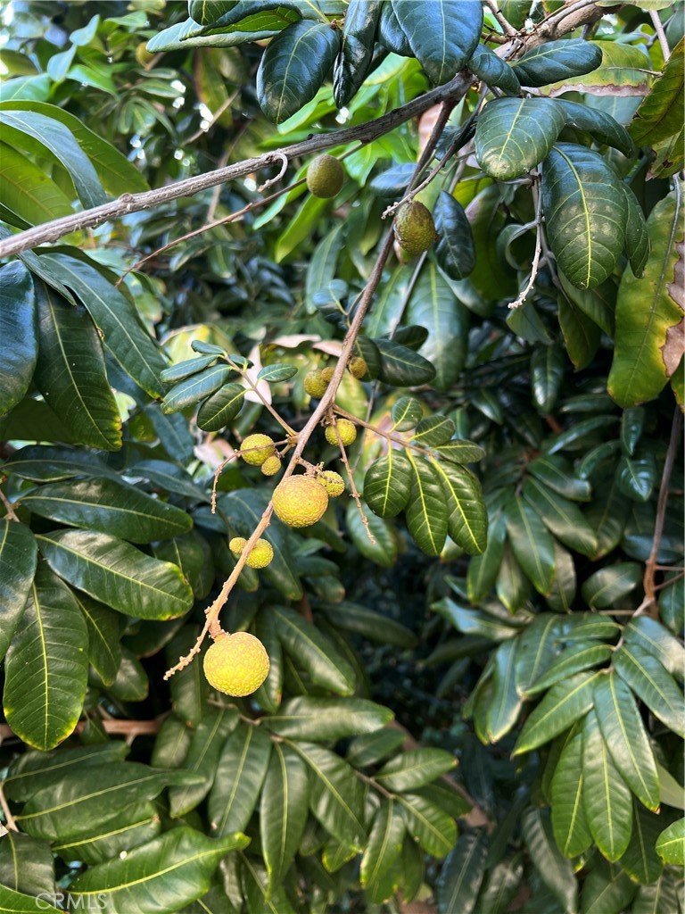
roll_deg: -2.6
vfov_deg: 67.3
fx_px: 686
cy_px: 457
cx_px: 342
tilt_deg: +14.0
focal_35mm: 26
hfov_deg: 53.1
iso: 64
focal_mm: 5.7
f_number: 1.5
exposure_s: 1/121
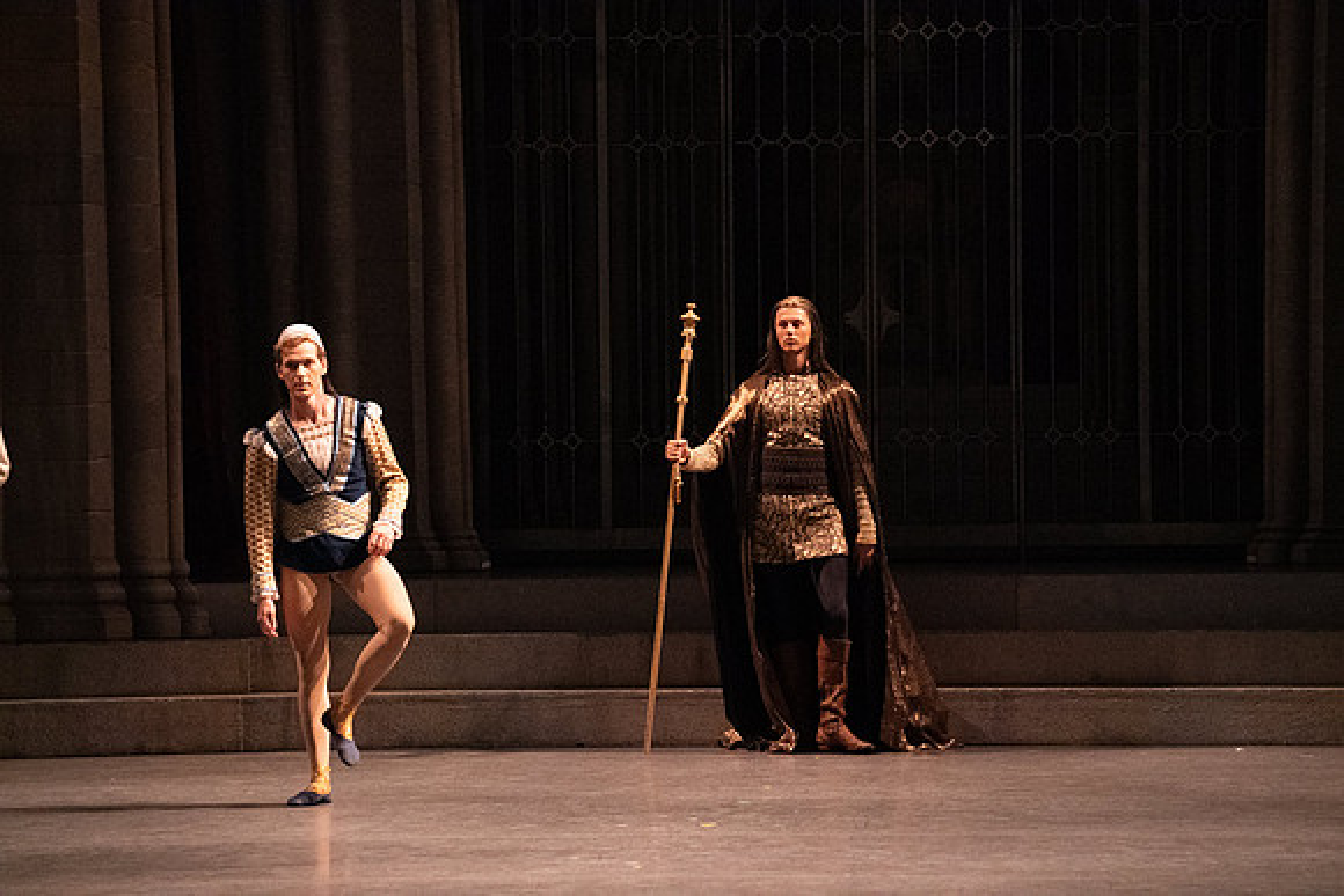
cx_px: 672
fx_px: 7468
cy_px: 448
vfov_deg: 6.9
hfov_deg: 10.3
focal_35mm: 200
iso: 25600
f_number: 5
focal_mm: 200
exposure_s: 1/320
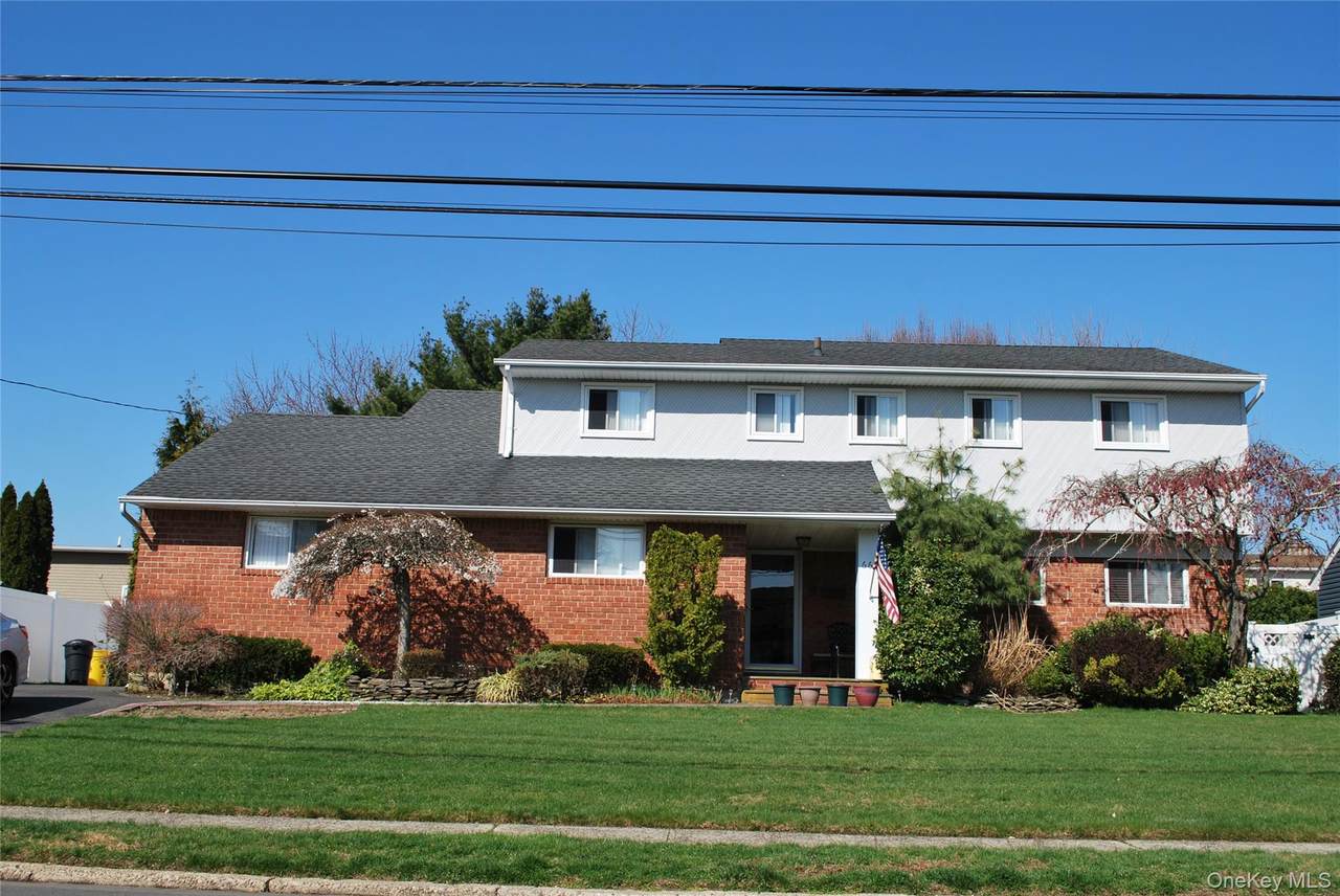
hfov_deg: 57.2
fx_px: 1229
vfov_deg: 40.0
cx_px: 670
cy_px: 448
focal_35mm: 33
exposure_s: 1/250
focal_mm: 22
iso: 100
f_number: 8
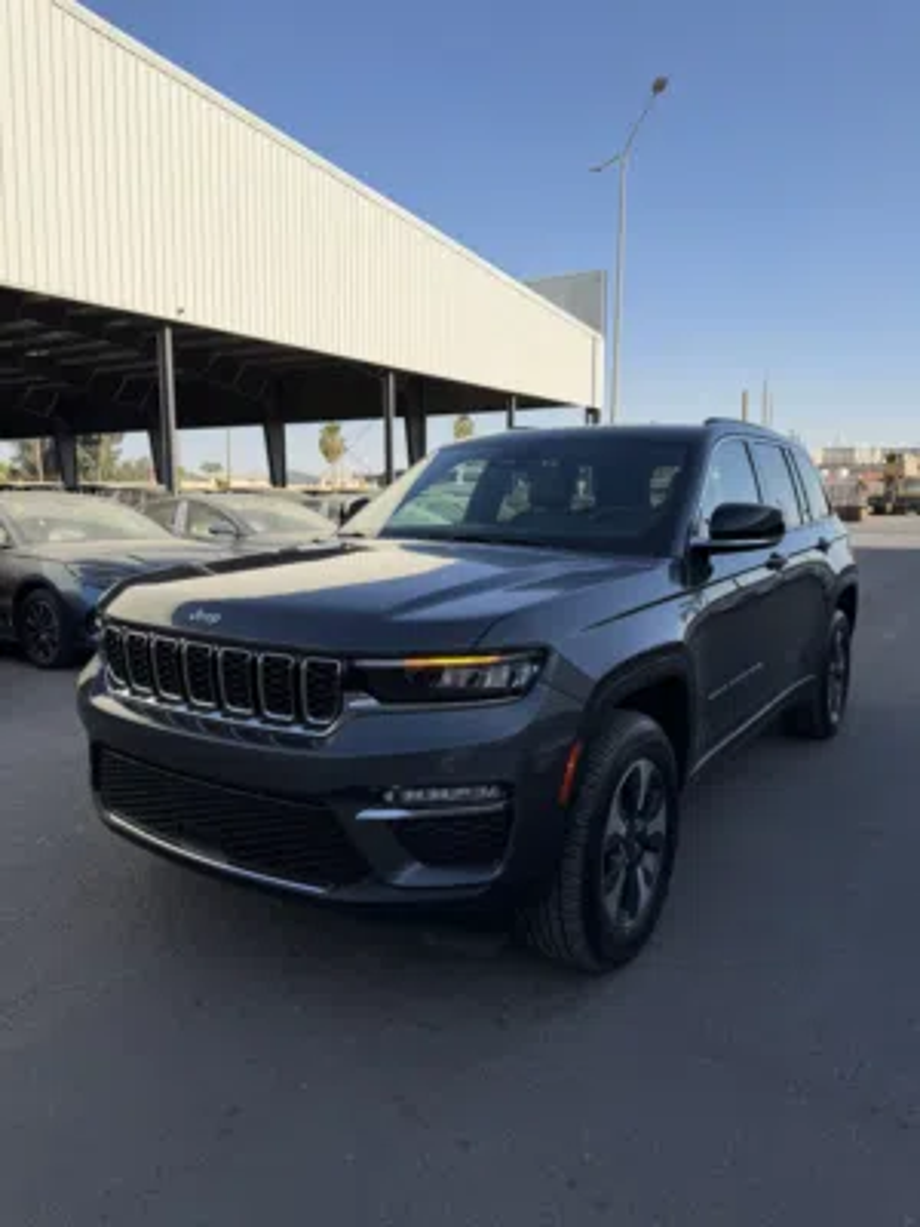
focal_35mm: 24
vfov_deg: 71.6
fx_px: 850
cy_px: 614
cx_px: 460
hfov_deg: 56.8
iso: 80
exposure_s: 1/3145
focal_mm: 6.76
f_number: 1.78
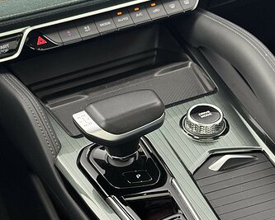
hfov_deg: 24.7
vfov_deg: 19.9
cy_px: 144
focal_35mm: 77
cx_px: 173
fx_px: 627
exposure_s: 1/81
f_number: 1.78
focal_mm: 6.76
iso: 100
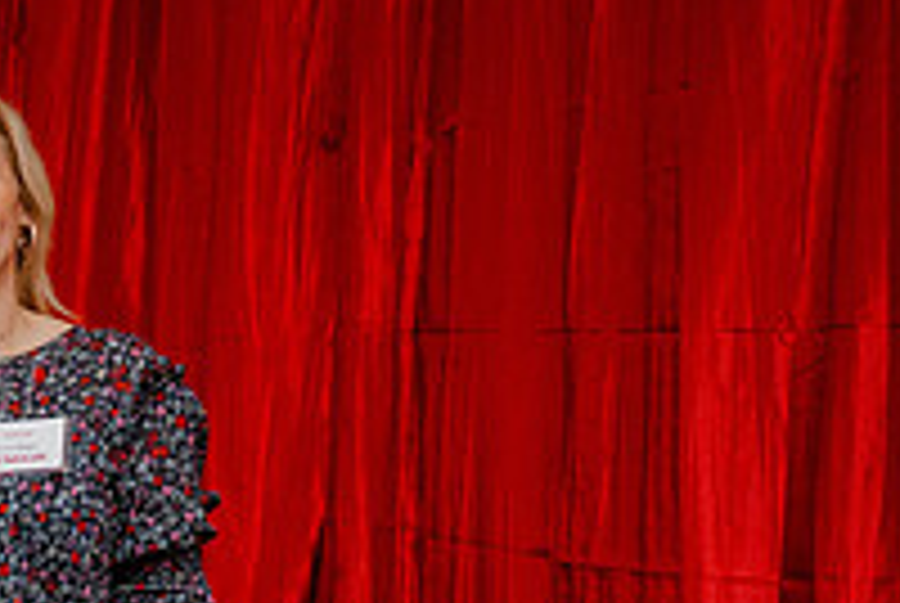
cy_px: 749
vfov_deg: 13.3
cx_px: -140
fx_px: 2504
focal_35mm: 100
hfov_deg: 19.4
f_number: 2.8
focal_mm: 34.5
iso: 1250
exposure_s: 1/125
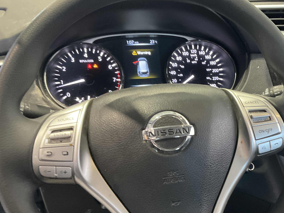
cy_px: 126
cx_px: 217
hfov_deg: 39.2
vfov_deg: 30.8
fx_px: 386
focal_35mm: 47
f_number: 1.8
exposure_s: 1/40
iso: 320
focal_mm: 3
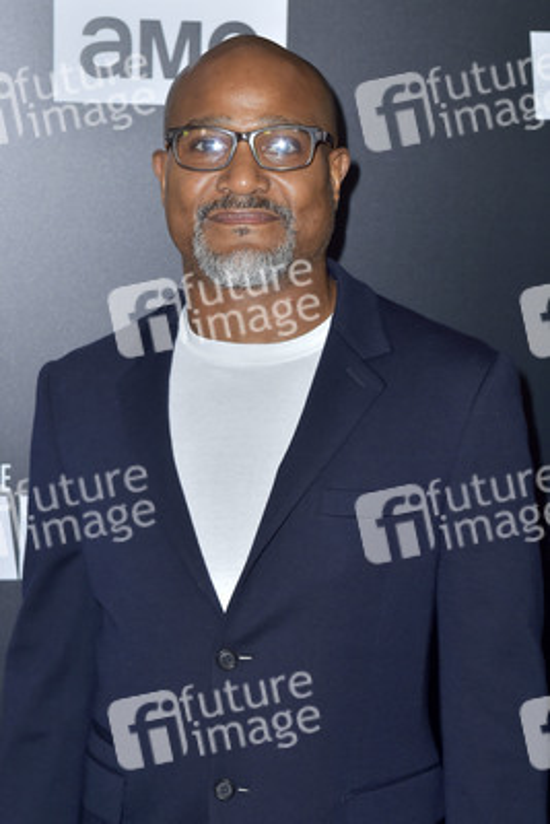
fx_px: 1511
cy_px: 412
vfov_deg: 30.5
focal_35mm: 66
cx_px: 275
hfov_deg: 20.6
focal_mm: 66
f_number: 5.6
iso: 500
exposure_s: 1/250
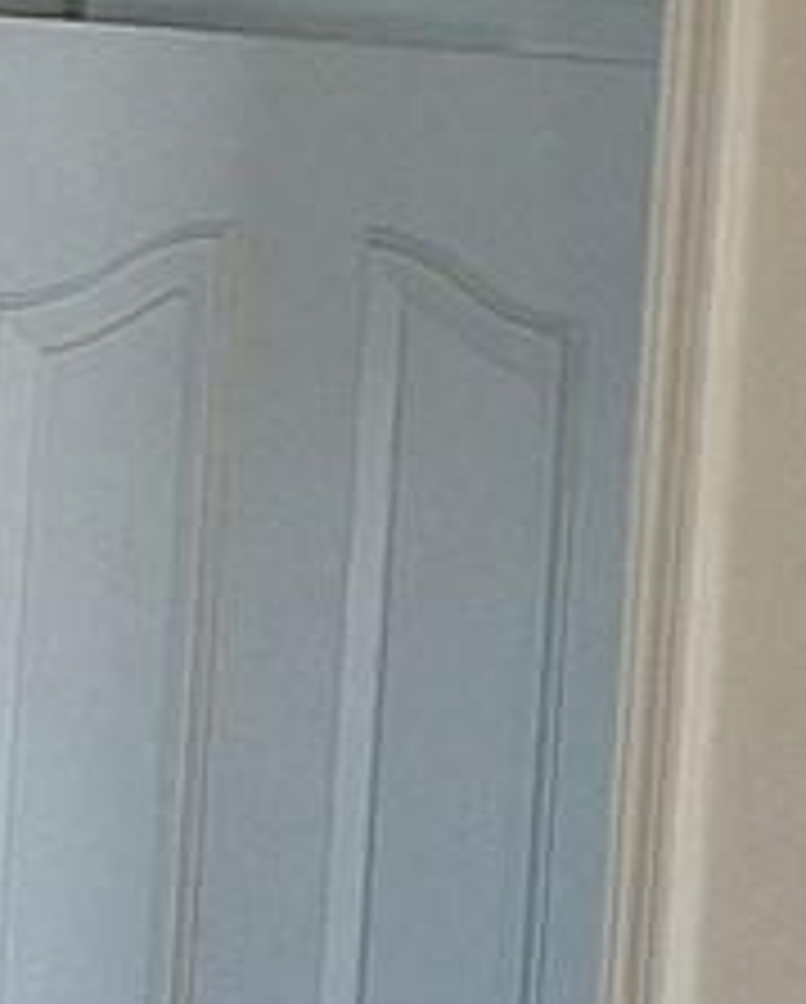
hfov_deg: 6.0
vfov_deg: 9.3
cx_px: -2675
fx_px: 6130
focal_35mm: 206
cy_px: 1175
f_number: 1.8
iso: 50
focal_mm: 5.54
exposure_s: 1/120
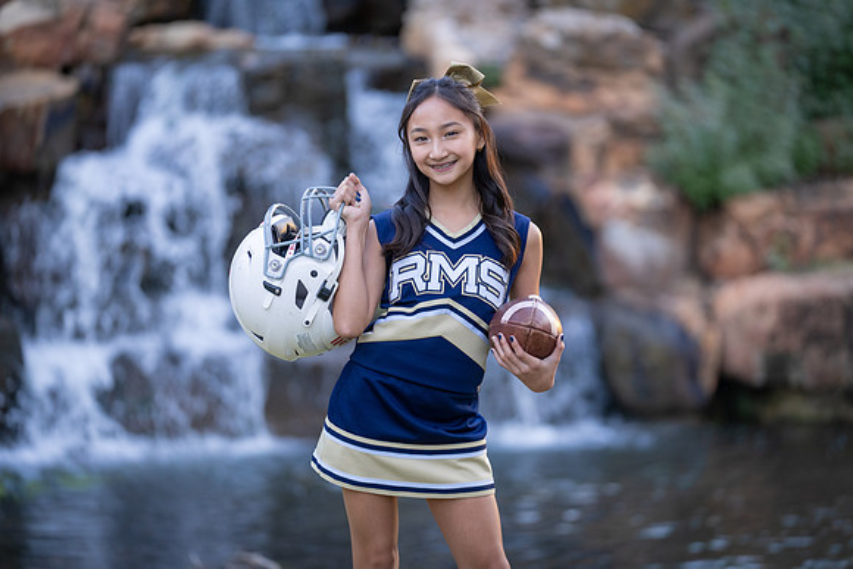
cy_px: 284
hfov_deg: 13.3
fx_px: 3650
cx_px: 426
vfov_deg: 8.9
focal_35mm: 154
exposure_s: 1/320
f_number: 2.8
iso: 640
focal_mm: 154
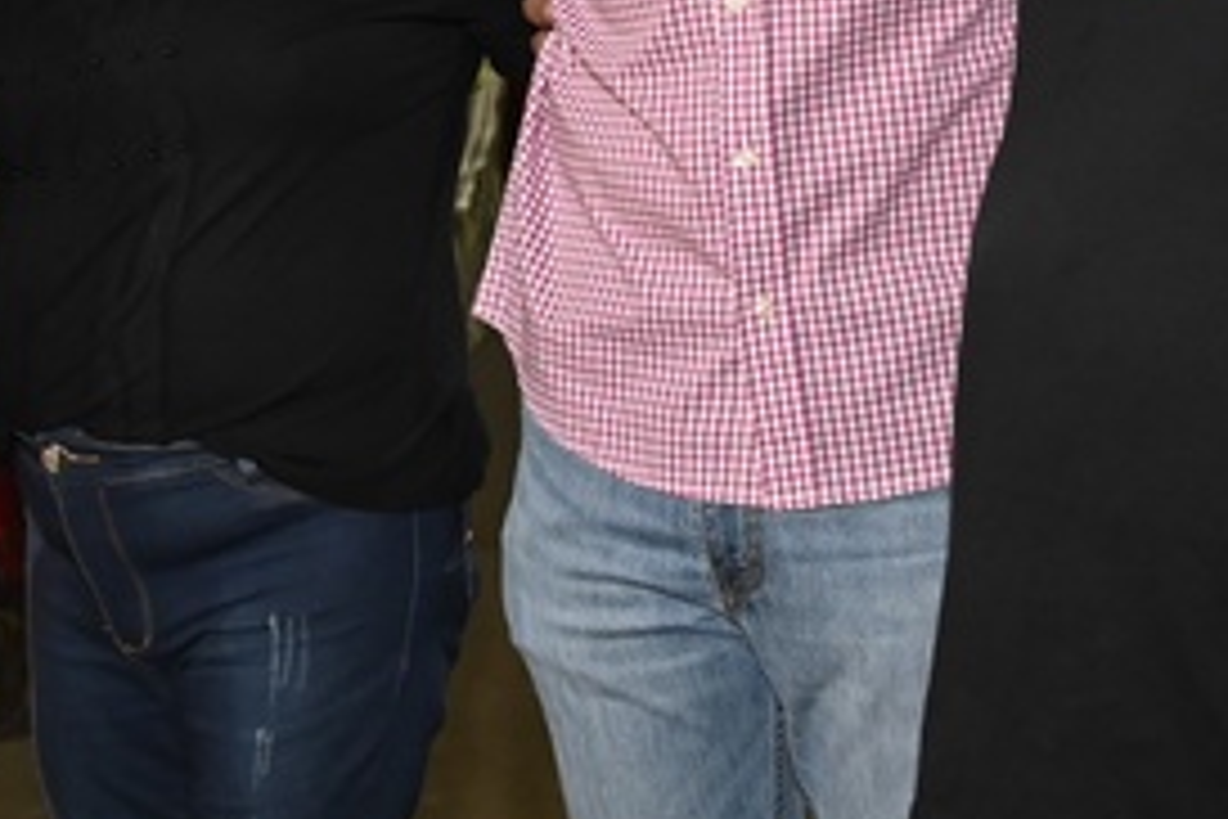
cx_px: 553
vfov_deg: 12.0
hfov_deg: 18.3
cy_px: -70
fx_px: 3820
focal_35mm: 112
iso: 4500
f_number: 4
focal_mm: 34
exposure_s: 1/60
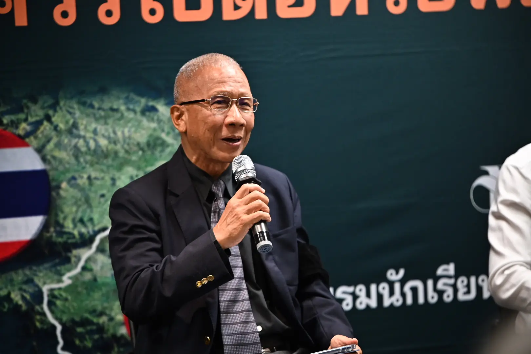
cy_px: 177
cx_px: 266
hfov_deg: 10.3
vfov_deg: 6.9
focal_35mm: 200
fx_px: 2950
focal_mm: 200
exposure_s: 1/200
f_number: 2.8
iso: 1600
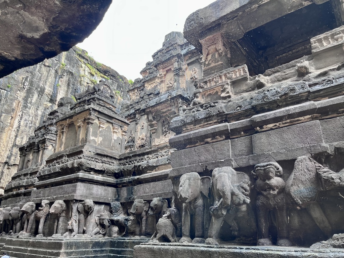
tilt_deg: +21.9
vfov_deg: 53.1
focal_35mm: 26
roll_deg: +0.4
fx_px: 258
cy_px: 129
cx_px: 172
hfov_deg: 67.3
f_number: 1.6
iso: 40
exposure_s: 1/122
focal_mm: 5.1
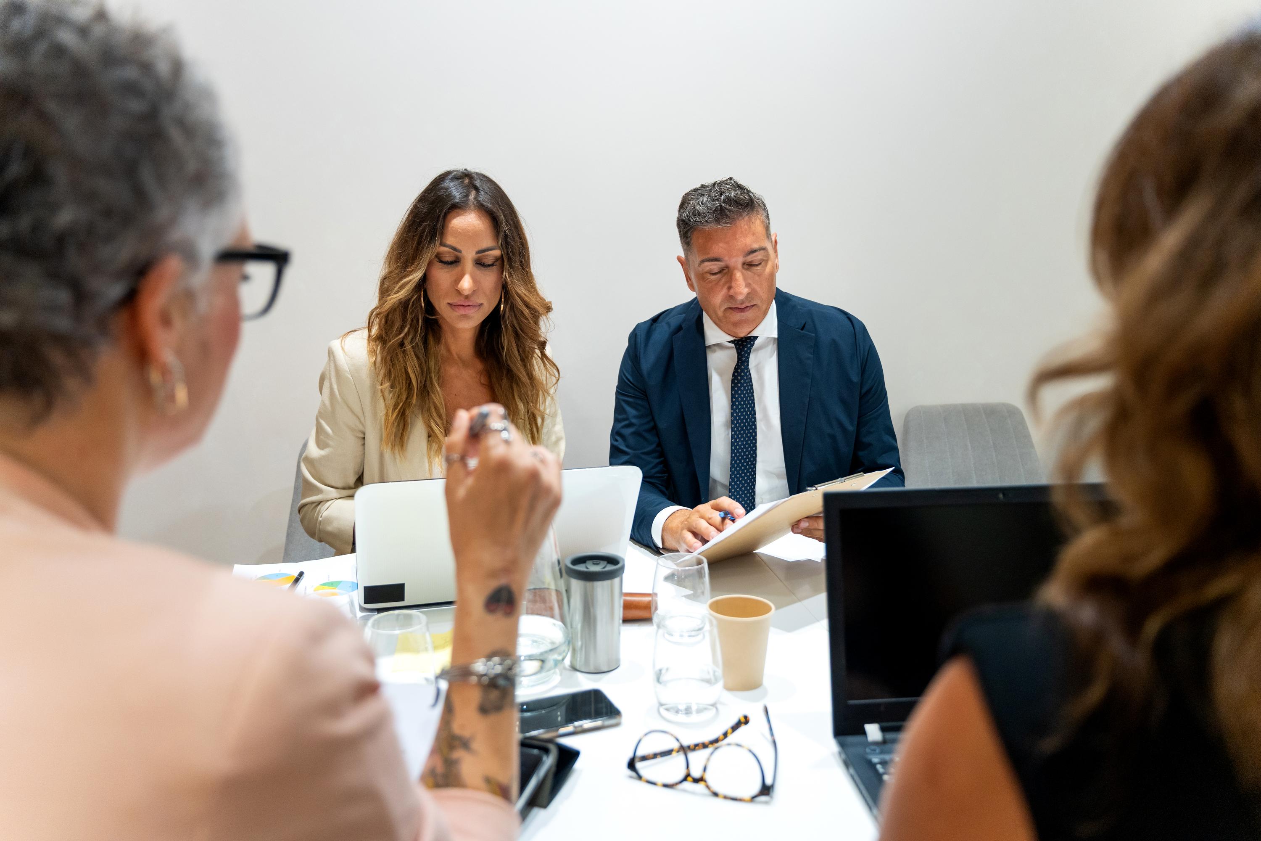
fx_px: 981
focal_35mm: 28
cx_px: 630
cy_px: 420
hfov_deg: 65.5
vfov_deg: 46.4
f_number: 2.8
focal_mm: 28
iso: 1600
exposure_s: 1/400
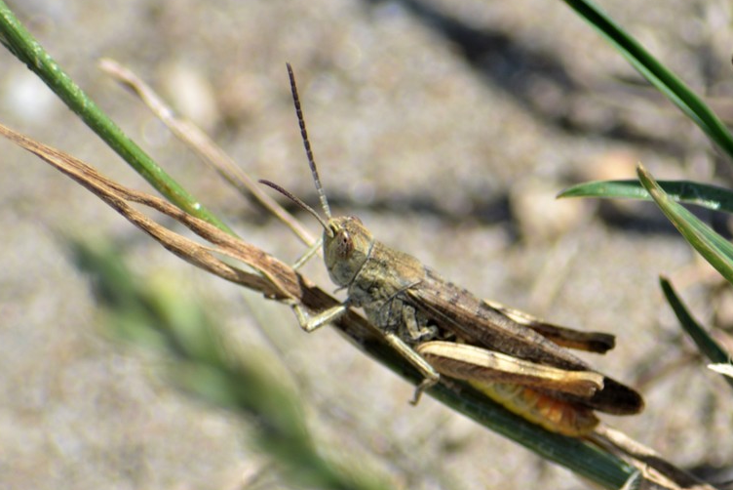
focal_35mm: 574
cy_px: 298
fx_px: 11691
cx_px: 284
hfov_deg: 3.6
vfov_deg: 2.4
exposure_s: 1/200
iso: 100
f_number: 8
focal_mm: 300
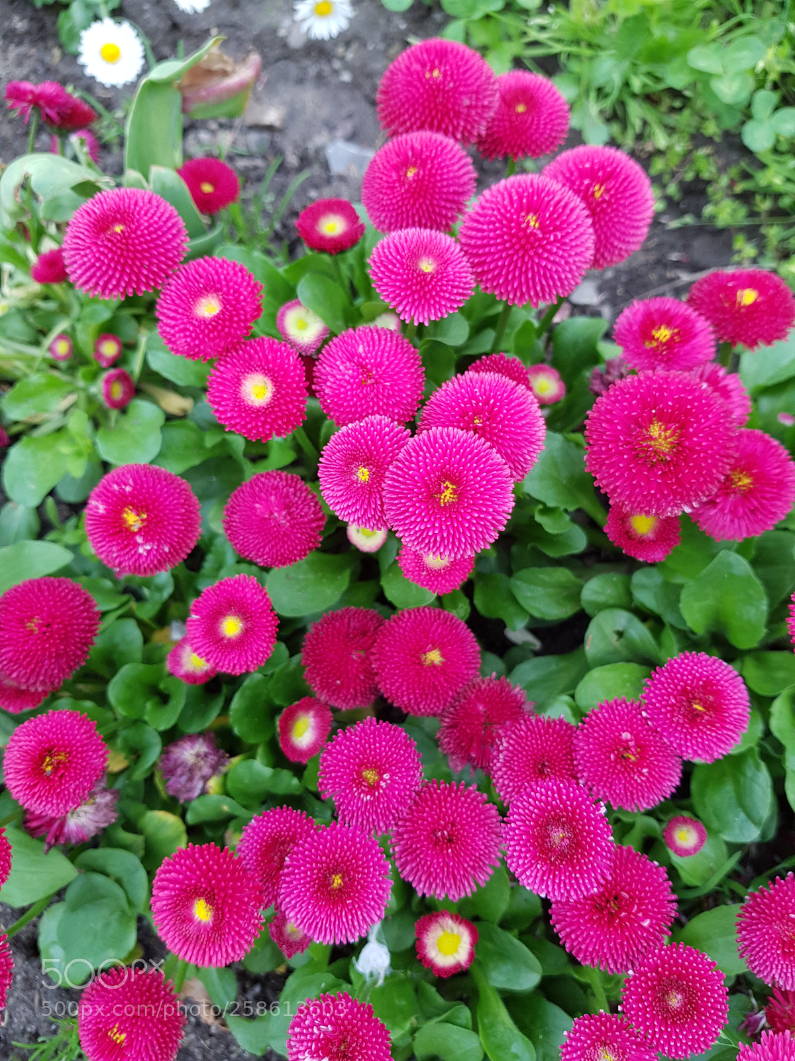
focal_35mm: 26
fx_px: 796
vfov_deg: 67.3
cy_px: 530
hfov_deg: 53.1
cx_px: 398
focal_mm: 4.2
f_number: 1.7
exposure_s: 1/100
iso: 50
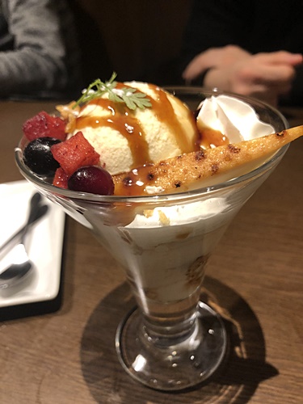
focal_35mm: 28
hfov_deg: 49.7
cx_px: 152
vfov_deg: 63.4
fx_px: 327
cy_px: 202
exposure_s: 1/15
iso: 40
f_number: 1.8
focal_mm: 3.99
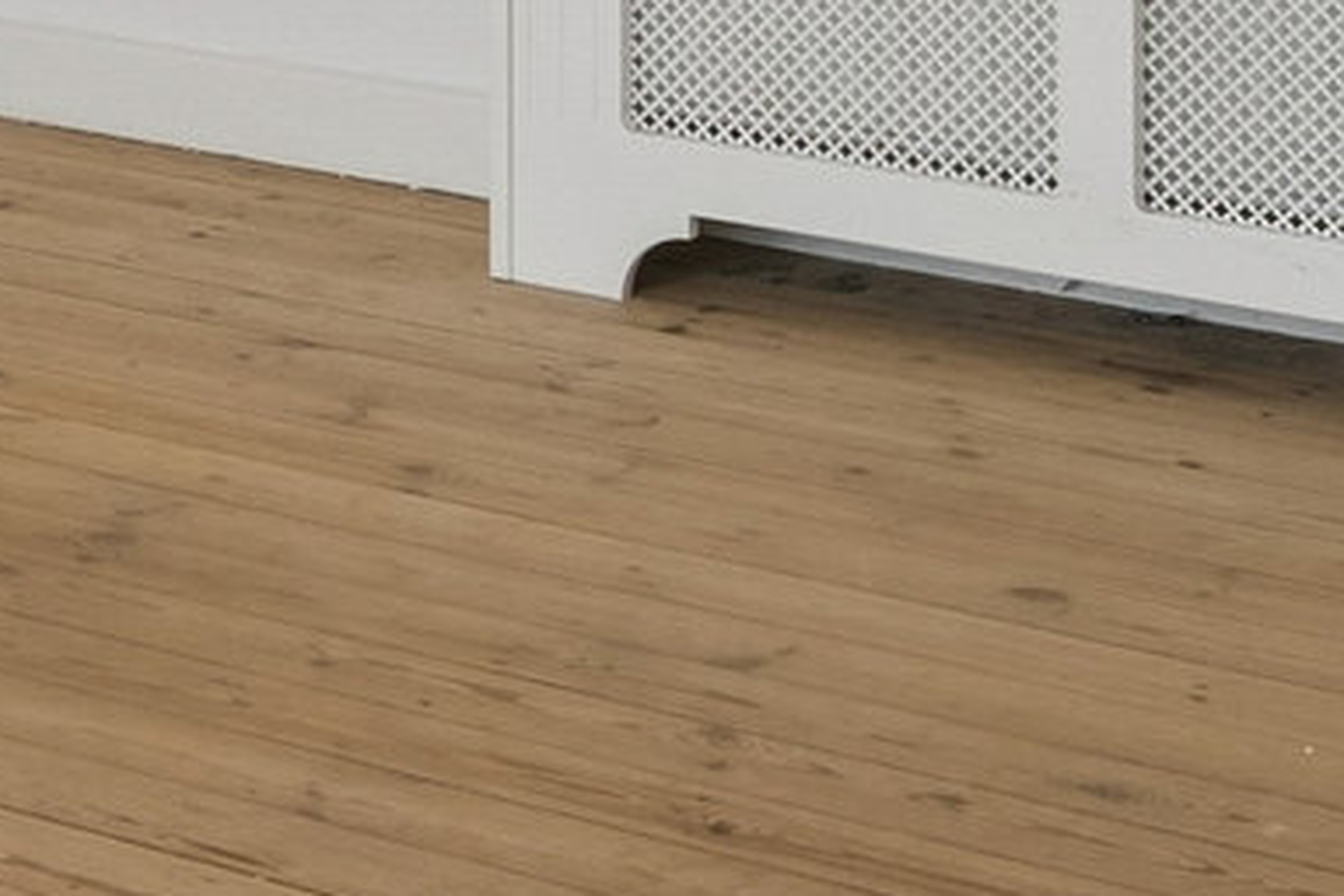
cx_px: -514
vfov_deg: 9.7
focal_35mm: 125
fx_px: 4666
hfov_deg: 15.4
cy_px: -1218
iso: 320
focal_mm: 16
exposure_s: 1/20
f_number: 5
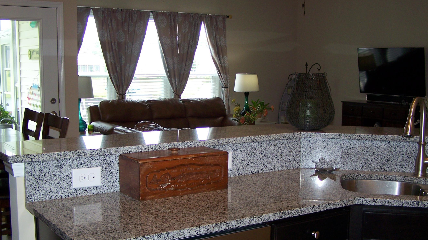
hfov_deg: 43.7
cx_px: 224
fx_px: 533
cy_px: 150
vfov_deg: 25.3
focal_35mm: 47
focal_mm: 6.3
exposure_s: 1/60
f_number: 2.8
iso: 80
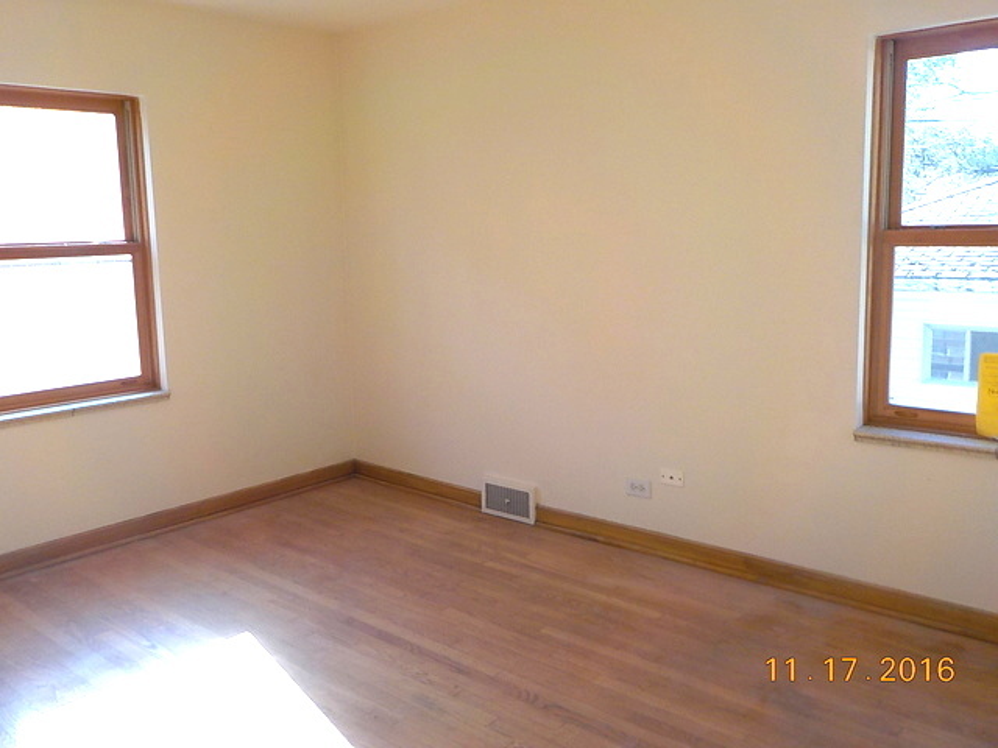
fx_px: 865
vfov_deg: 46.8
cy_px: 374
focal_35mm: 30
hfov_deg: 60.0
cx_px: 499
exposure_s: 1/80
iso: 125
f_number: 3.3
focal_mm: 4.1
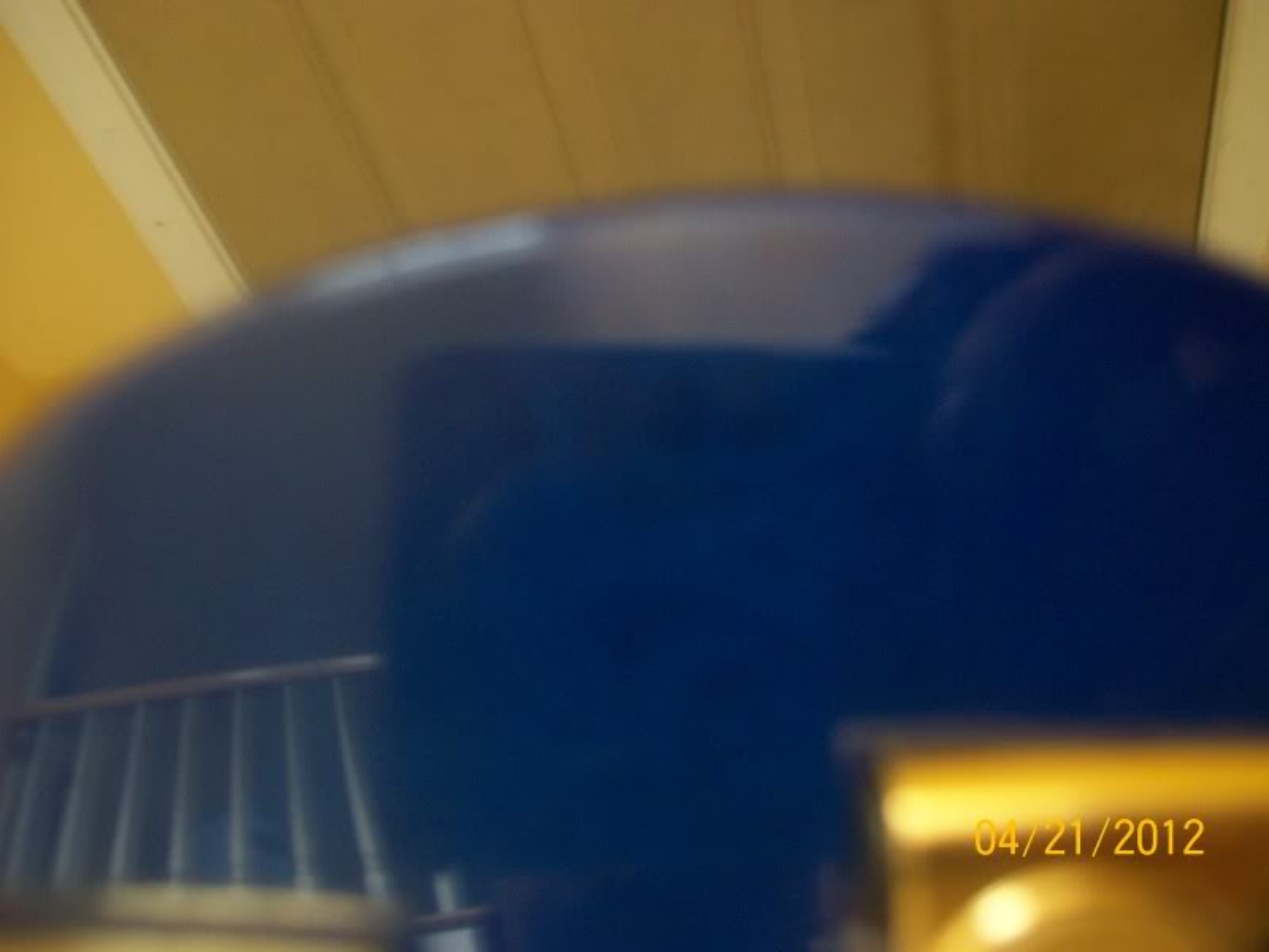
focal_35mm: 36
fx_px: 1320
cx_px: 634
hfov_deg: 51.4
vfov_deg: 39.7
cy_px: 476
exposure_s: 1/8
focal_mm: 6
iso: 160
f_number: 2.7
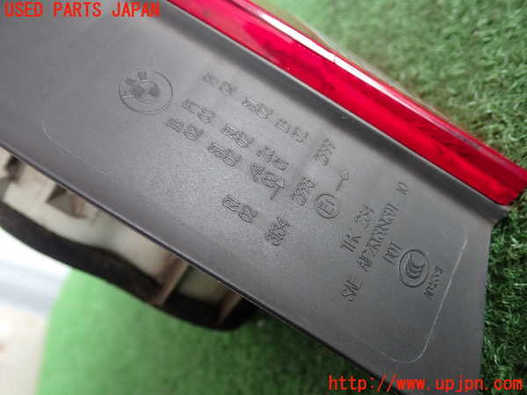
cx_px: 264
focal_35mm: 36
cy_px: 198
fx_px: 548
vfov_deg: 39.7
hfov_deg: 51.4
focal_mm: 6.37
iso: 200
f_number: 2.5
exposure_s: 1/80
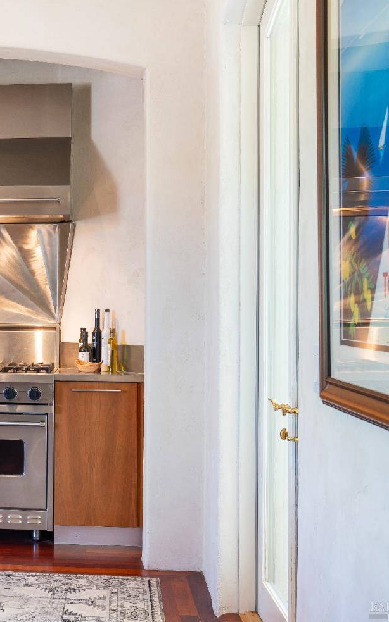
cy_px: 313
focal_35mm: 56
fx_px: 950
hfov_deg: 21.7
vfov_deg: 36.3
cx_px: -53
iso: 100
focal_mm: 36
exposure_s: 1/2.5
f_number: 10
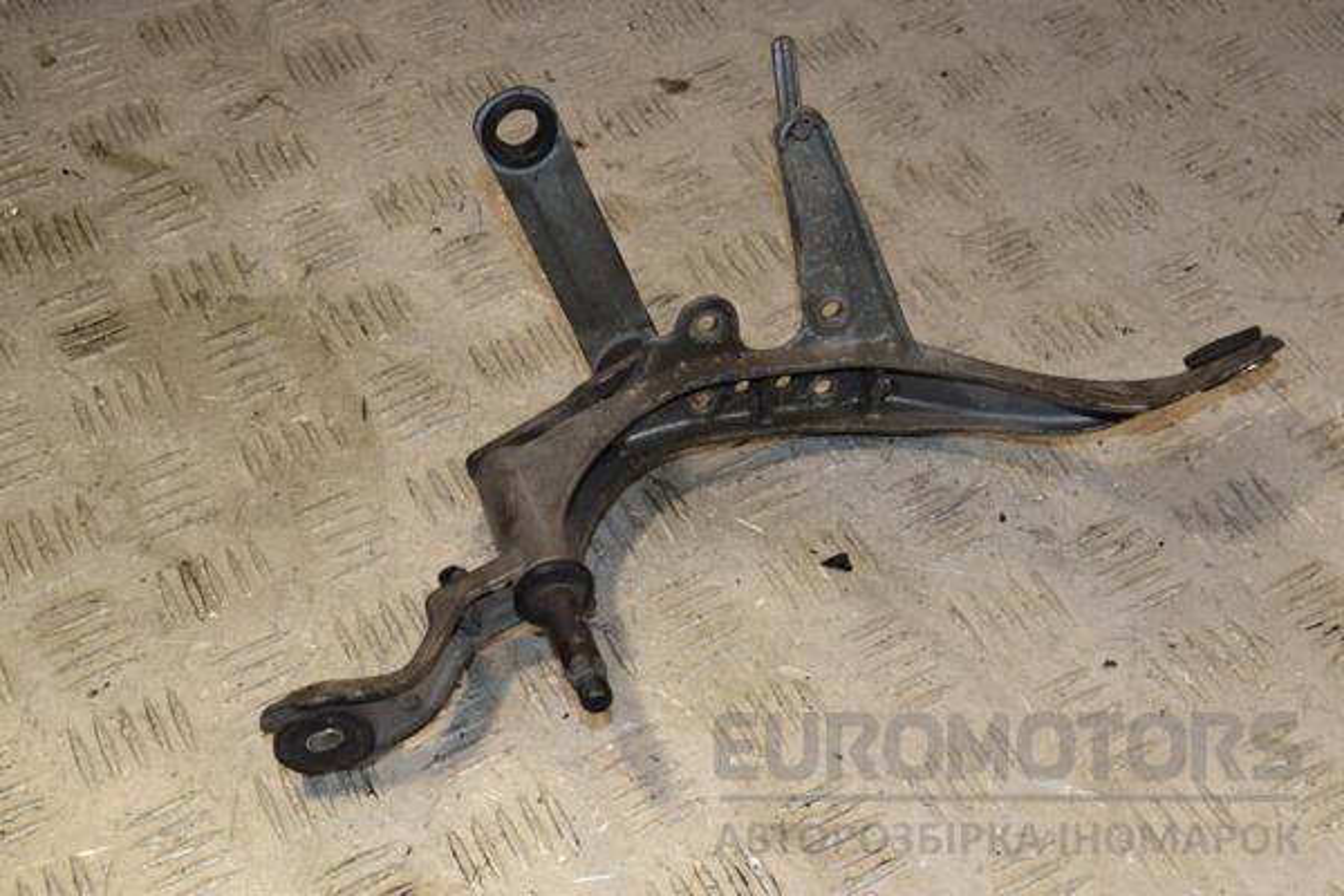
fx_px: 2128
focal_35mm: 57
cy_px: 448
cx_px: 672
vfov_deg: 23.8
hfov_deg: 35.1
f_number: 11
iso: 800
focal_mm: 38
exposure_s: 1/200
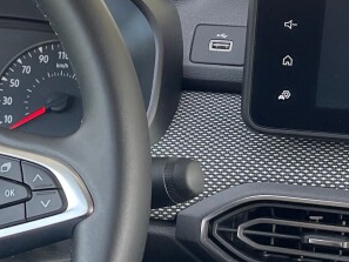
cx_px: -80
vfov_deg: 14.1
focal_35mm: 105
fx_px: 1059
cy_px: 170
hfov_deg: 17.7
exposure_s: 1/121
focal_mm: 5.1
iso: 64
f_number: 1.6
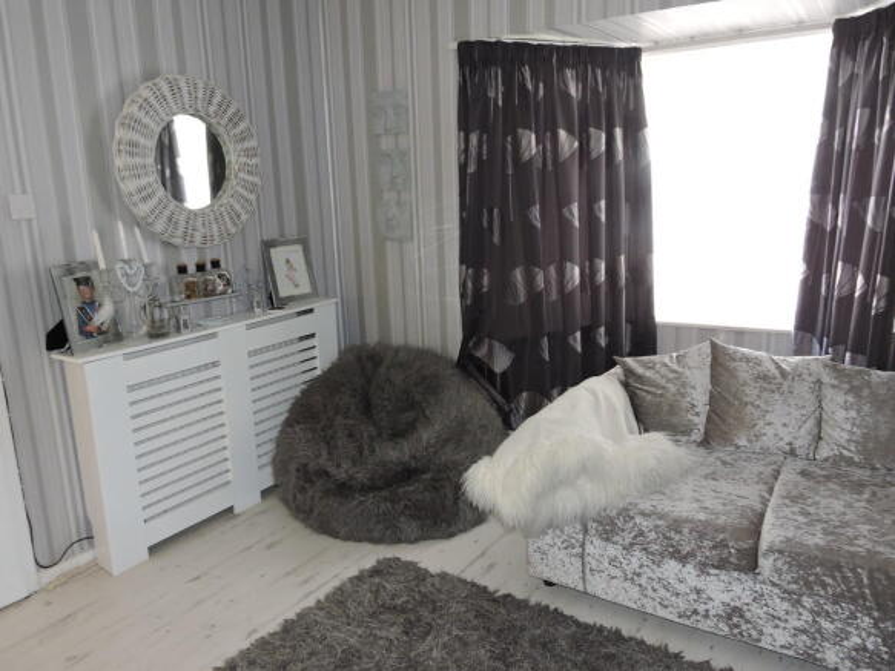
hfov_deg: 63.5
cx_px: 448
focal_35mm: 28
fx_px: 724
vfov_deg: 49.7
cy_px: 336
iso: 200
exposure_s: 1/30
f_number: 3.5
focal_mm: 5
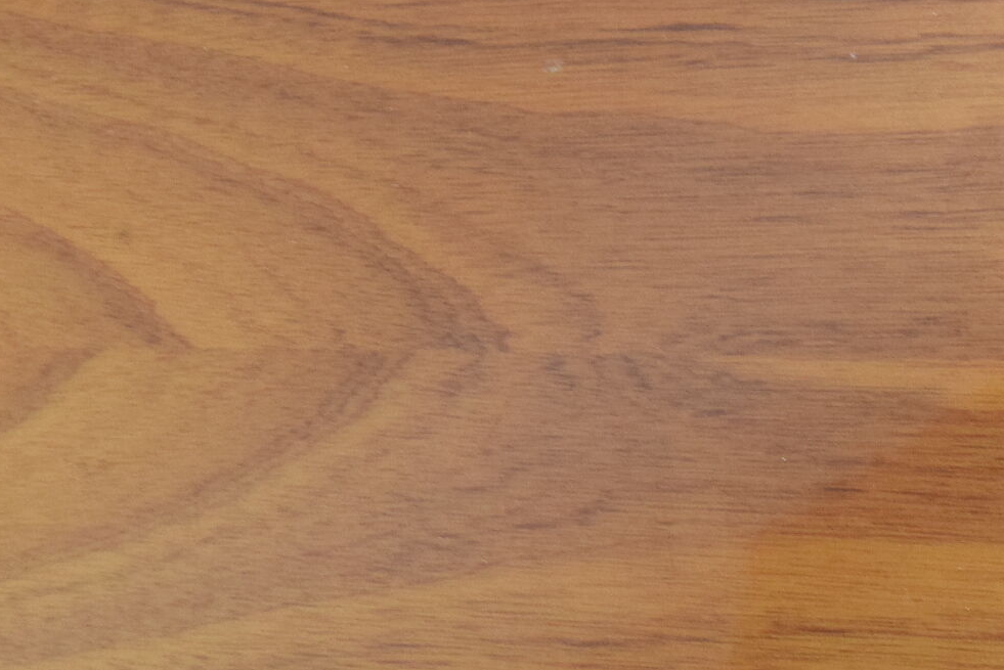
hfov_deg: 17.1
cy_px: 464
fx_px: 3320
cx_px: 735
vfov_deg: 11.5
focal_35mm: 119
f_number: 5.6
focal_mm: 26
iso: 1600
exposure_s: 1/125
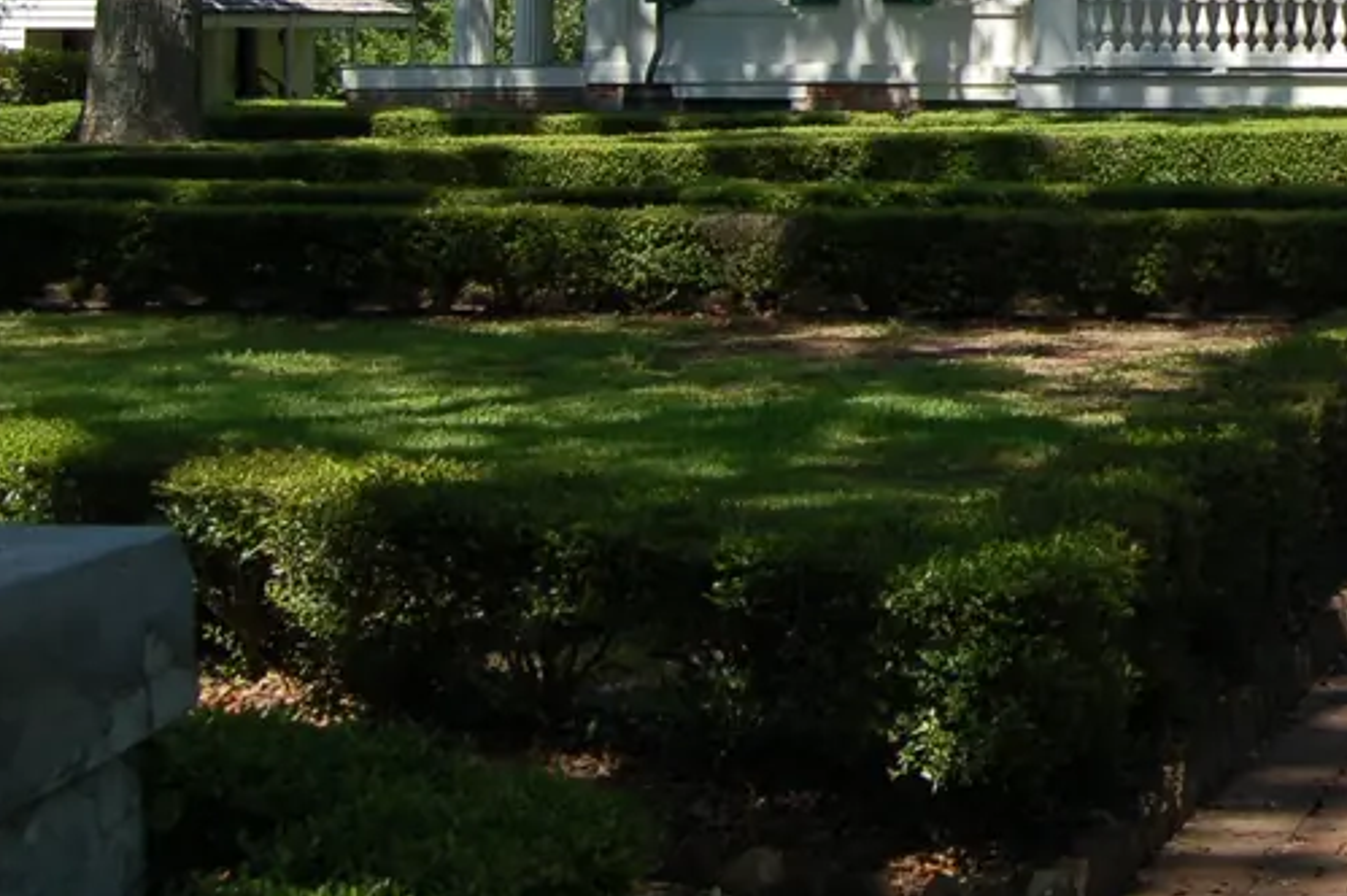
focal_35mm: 101
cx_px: 1790
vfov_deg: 13.1
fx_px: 3776
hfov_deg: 18.7
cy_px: -231
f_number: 8
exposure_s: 1/250
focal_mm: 24
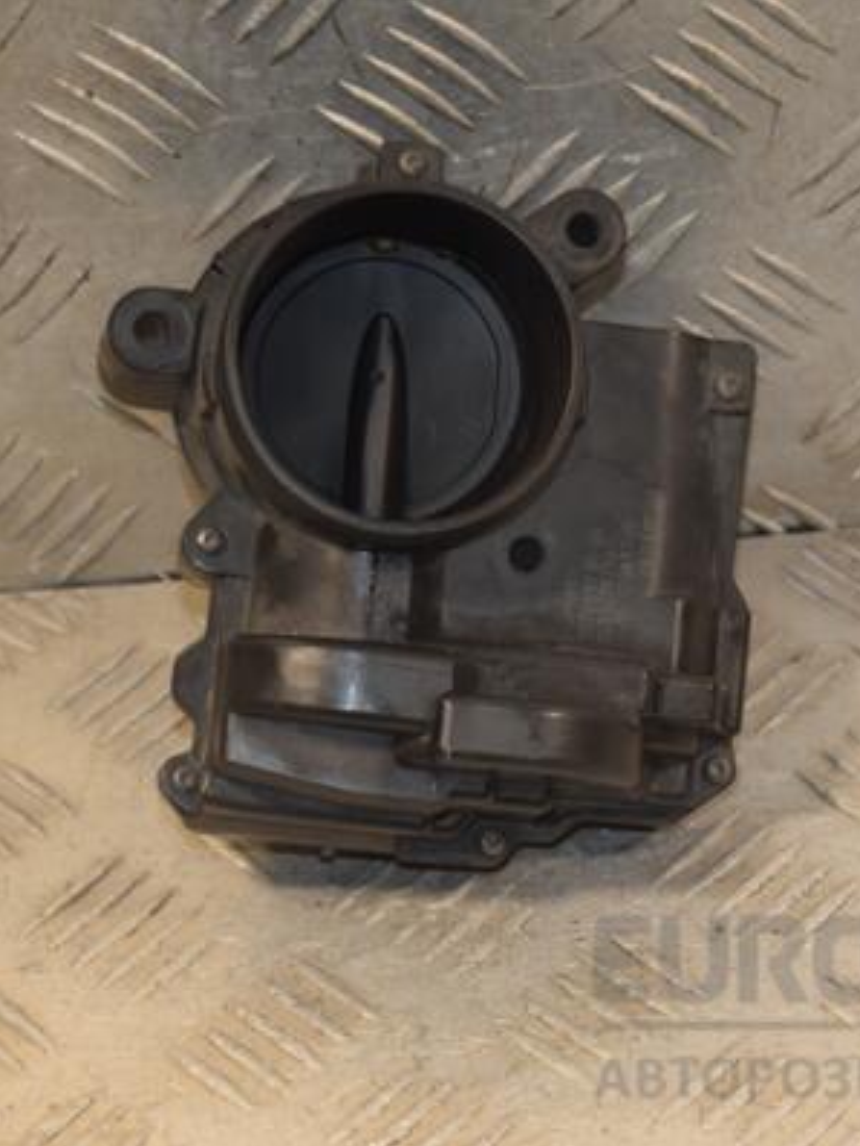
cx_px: 540
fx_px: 4470
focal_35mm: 135
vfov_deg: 14.6
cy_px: 574
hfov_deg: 11.0
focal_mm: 62
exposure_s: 1/160
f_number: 5.3
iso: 800
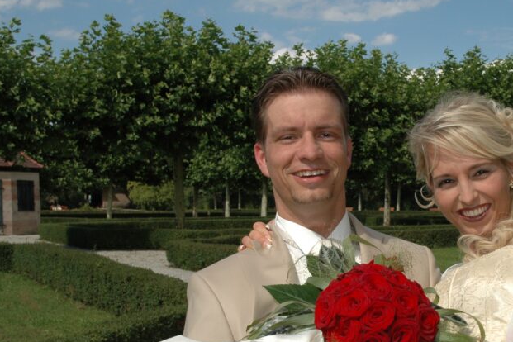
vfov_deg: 21.8
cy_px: 248
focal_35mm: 62
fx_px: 881
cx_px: 381
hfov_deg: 31.9
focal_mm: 25
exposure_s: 1/500
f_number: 9
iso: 200
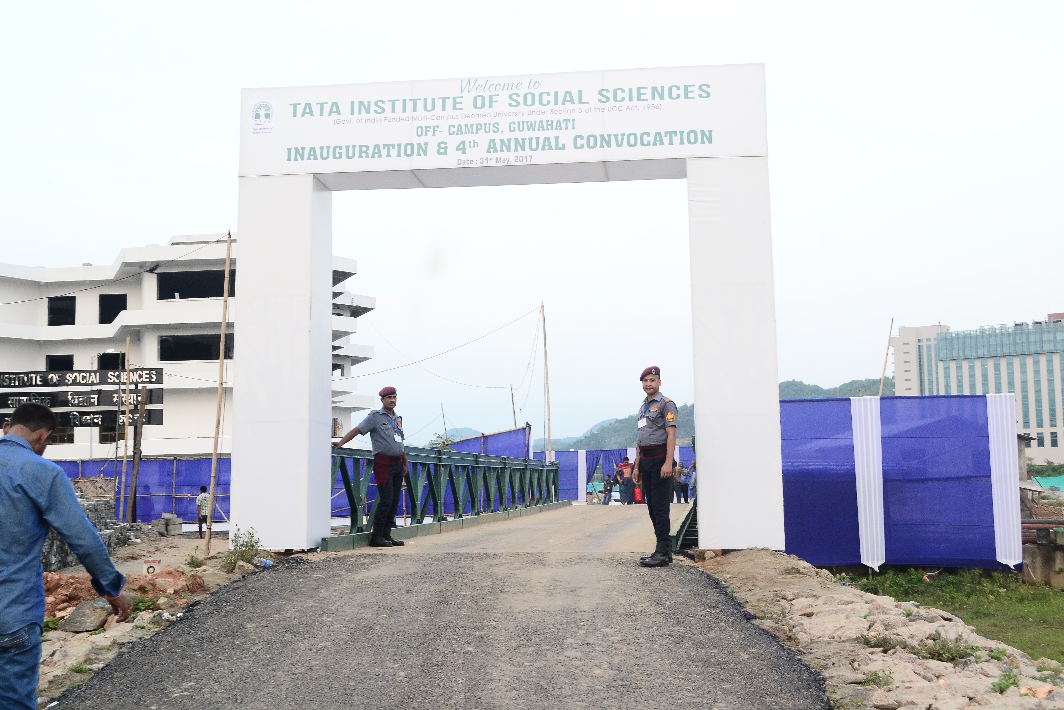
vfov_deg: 31.9
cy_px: 355
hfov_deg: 46.4
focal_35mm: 42
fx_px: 1241
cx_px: 532
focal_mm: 28
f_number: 5.6
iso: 800
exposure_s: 1/125
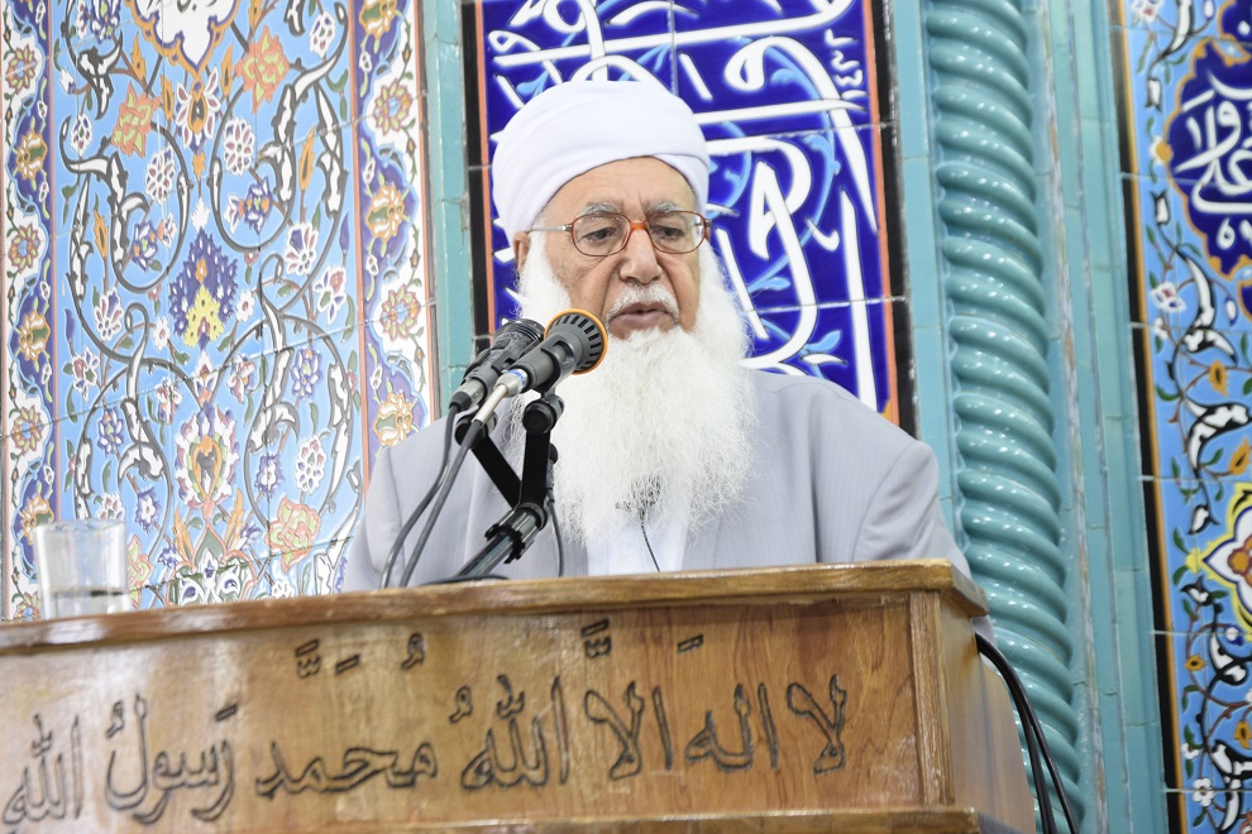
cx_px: 621
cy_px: 418
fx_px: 3478
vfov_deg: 13.7
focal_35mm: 100
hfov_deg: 20.4
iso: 1000
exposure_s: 1/25
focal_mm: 66
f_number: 5.6
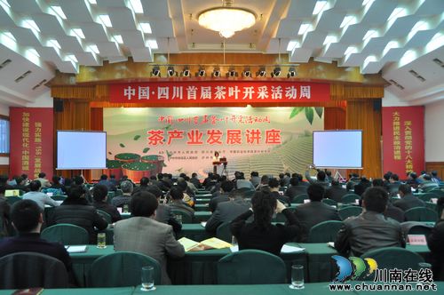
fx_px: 480
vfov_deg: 34.1
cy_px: 148
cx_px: 222
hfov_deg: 49.6
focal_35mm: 39
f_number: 3.8
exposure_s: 1/30
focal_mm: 26
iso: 800
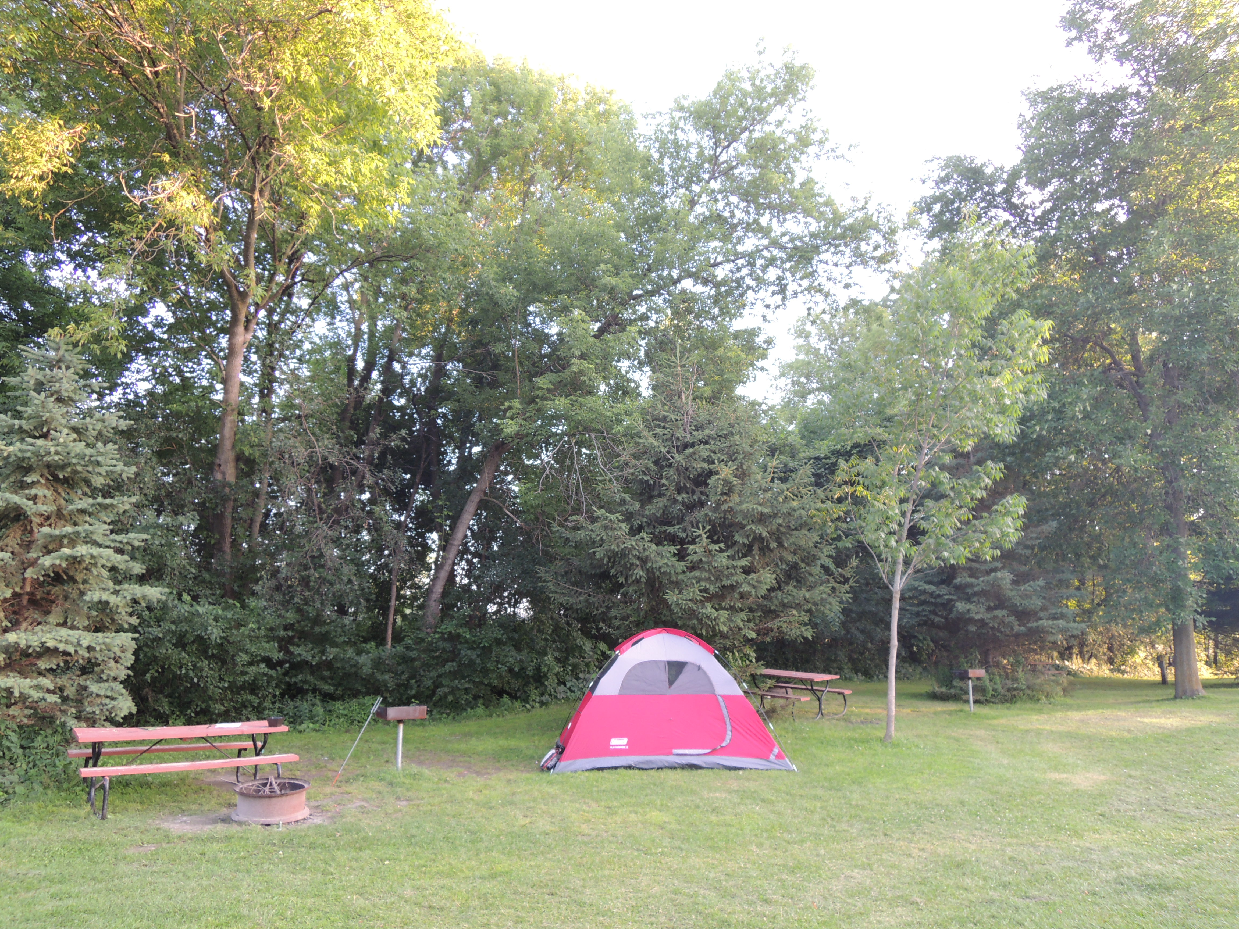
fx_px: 859
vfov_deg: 56.8
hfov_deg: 71.6
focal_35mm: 24
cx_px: 620
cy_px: 464
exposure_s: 1/30
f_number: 2.8
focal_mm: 4.3
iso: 100
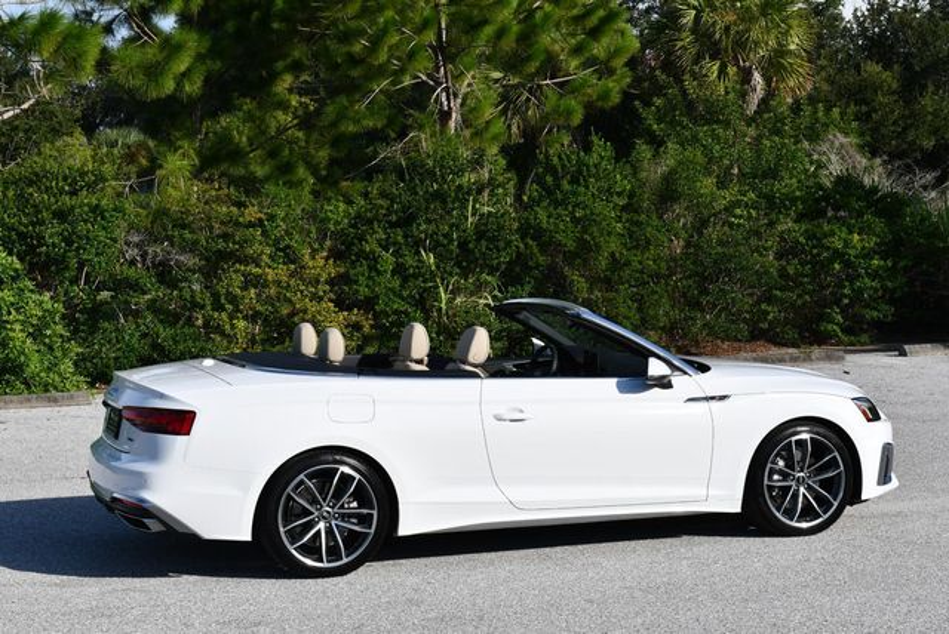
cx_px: 474
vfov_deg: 20.1
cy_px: 317
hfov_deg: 29.6
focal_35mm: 68
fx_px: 1794
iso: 100
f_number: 9
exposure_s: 1/320
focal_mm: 34
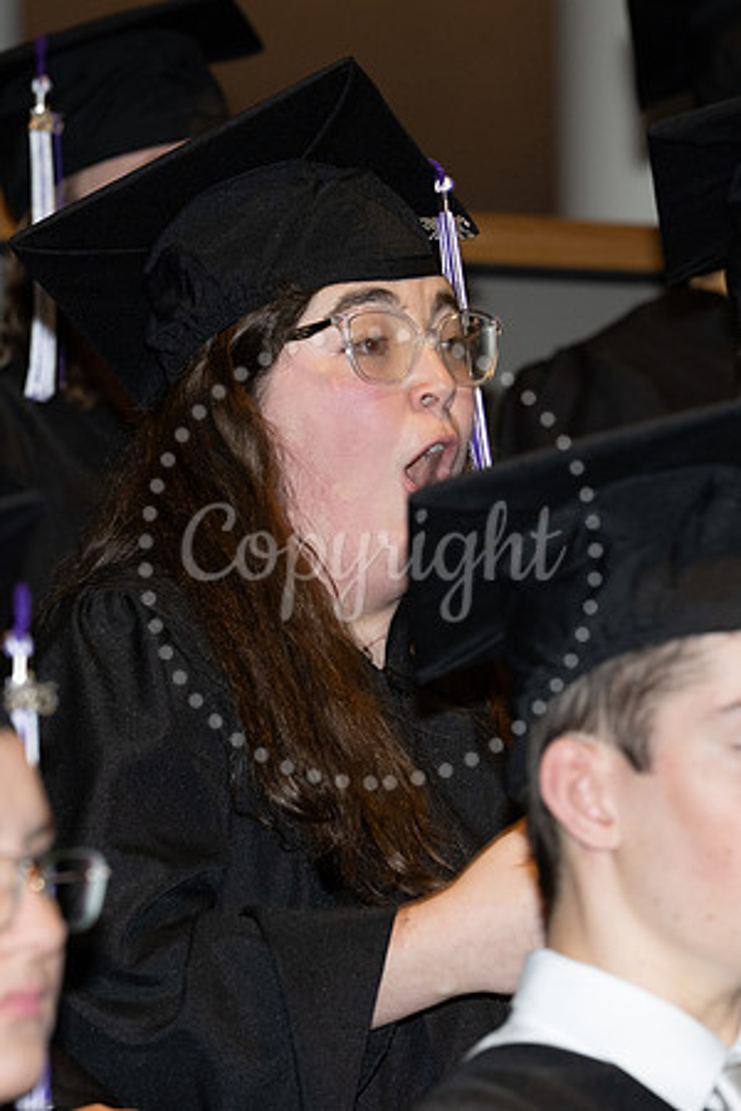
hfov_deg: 4.3
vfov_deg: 6.5
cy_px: 651
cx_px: 440
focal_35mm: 316
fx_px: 9764
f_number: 5.6
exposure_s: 1/160
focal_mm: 180
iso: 1000
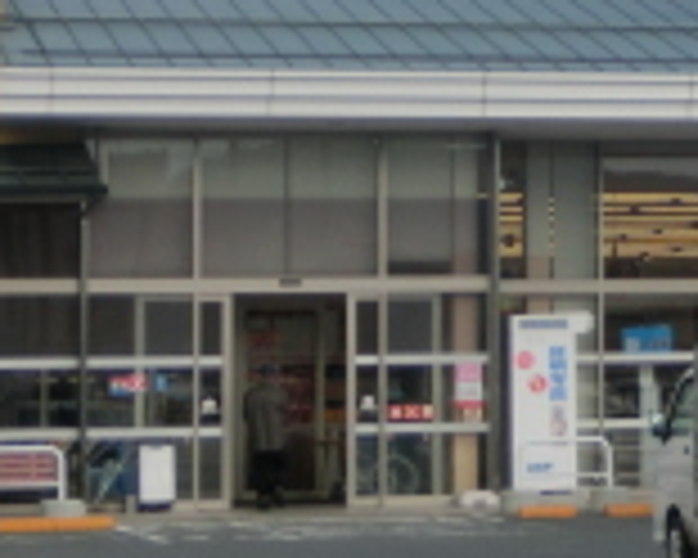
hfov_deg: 9.9
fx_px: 3925
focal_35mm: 190
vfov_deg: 8.1
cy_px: -45
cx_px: 928
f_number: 4.2
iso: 80
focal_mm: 8.29
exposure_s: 1/640
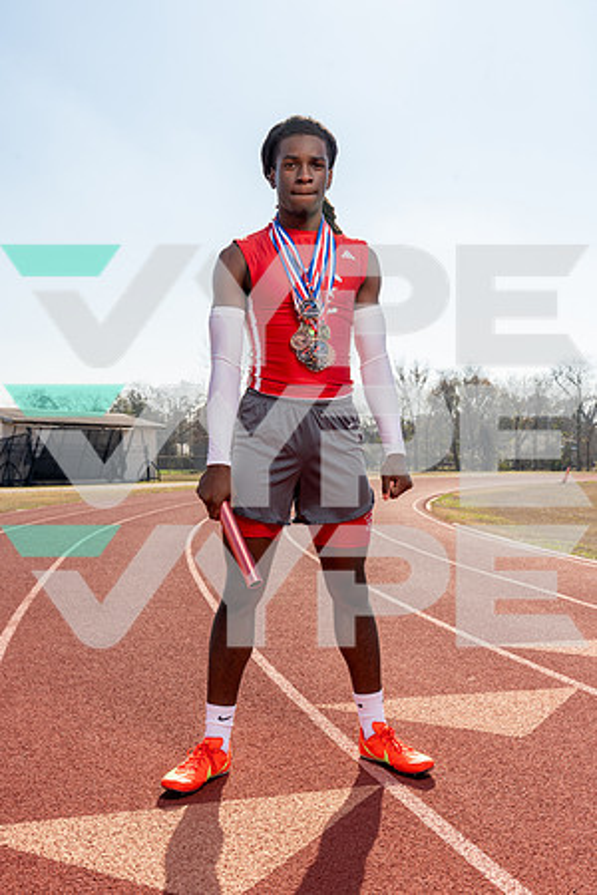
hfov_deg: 37.9
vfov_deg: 54.4
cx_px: 298
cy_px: 448
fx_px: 871
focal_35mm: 35
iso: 125
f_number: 9
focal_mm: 35
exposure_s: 1/200
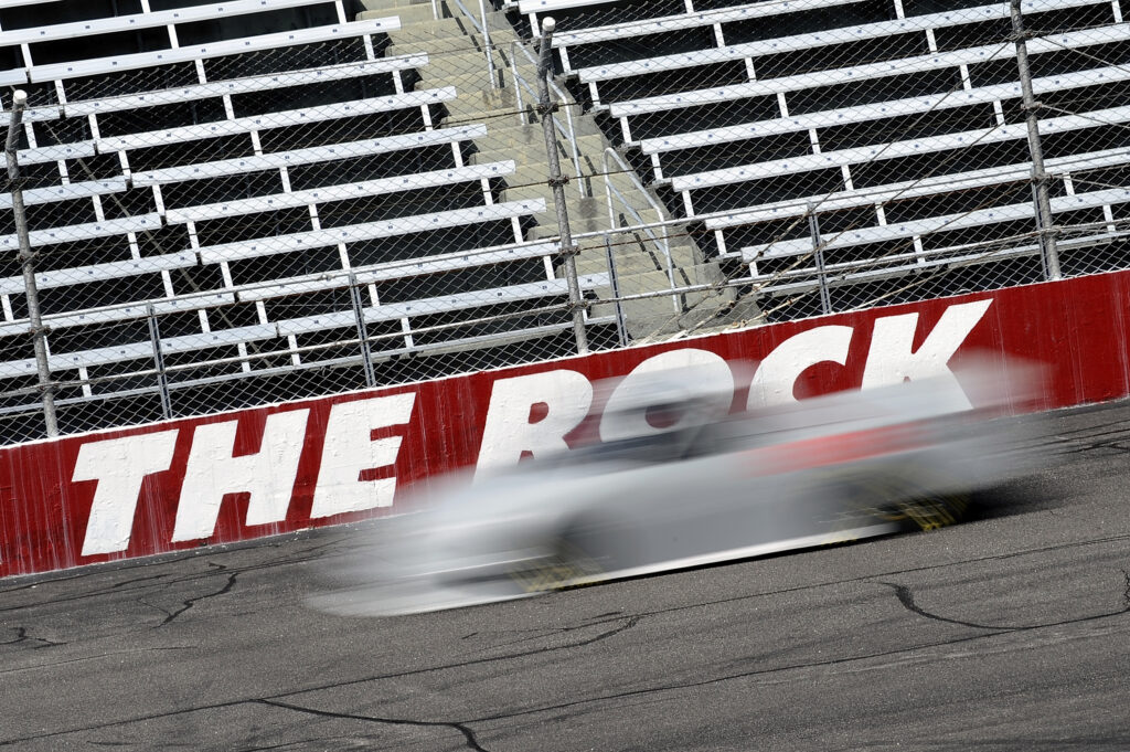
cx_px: 565
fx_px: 4704
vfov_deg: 9.1
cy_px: 376
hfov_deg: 13.7
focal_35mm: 150
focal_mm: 150
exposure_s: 1/60
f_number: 16
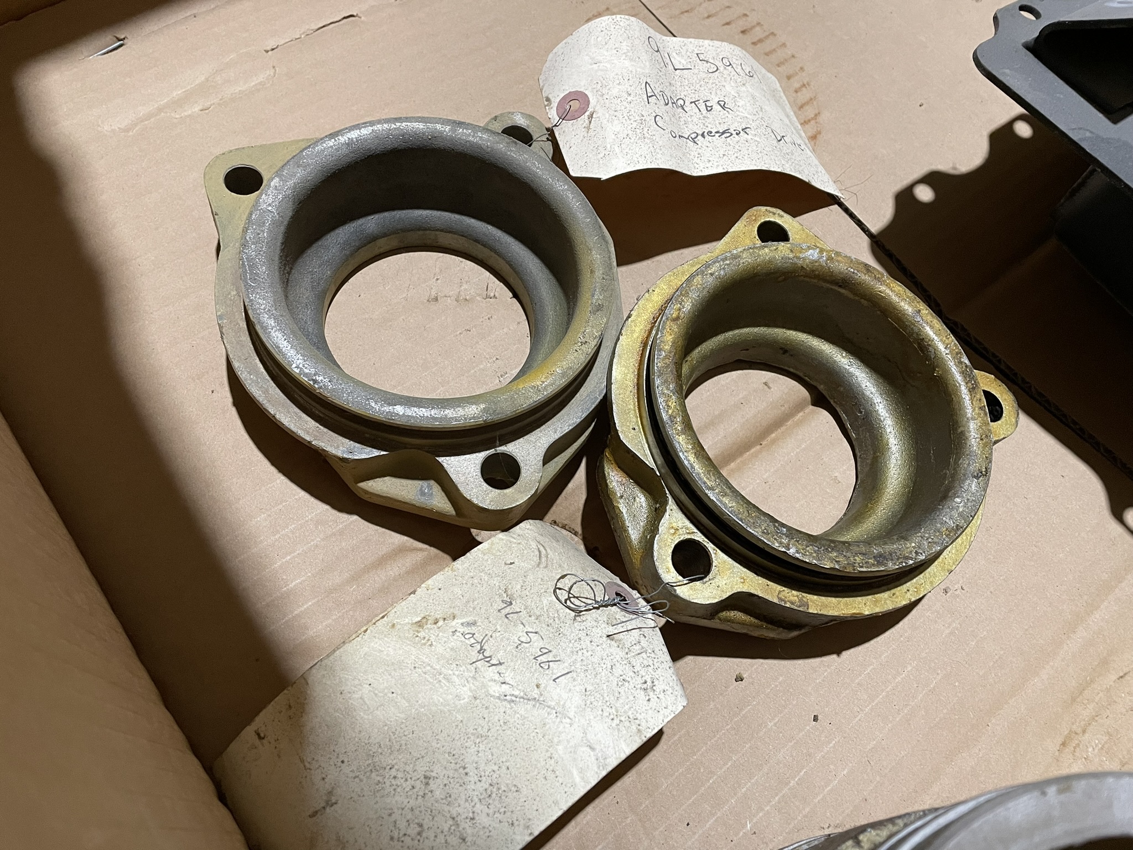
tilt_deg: -62.7
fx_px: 851
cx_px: 566
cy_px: 425
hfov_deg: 67.3
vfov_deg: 53.1
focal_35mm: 26
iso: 320
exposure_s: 1/60
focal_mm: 4.2
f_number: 1.6
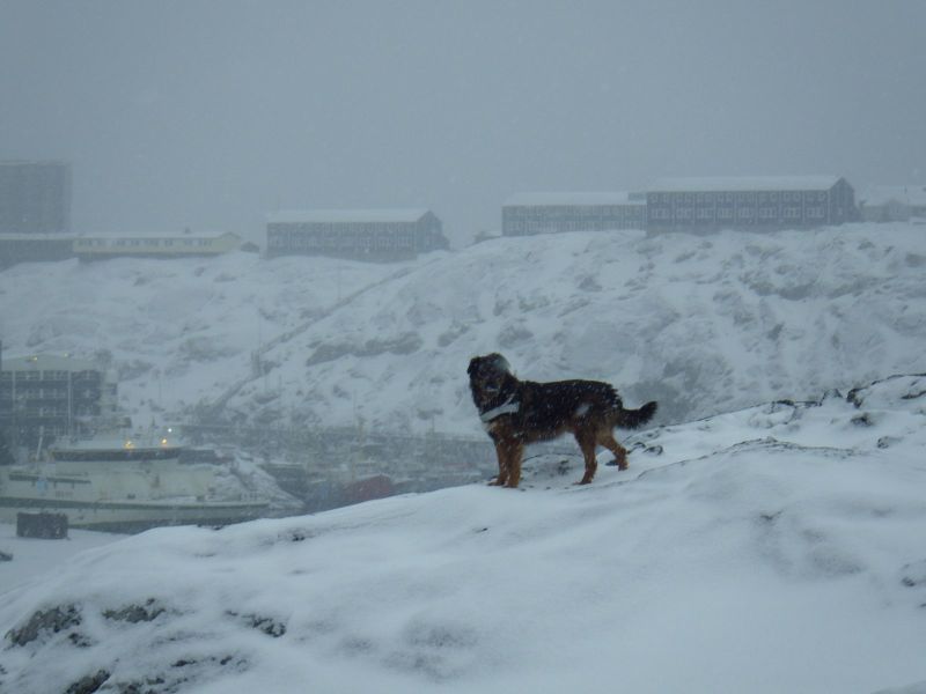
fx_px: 3745
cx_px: 463
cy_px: 347
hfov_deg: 14.1
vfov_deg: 10.6
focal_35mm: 140
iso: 125
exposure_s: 1/320
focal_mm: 25
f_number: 5.5
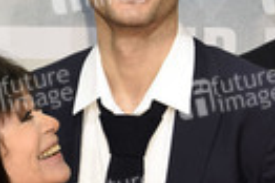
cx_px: 47
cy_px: 147
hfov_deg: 7.7
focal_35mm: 269
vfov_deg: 5.1
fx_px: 2052
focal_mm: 78
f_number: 5.6
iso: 800
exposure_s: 1/160
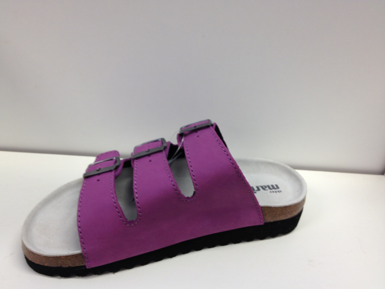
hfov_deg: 51.3
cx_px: 188
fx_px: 400
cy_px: 147
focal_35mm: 36
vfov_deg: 39.7
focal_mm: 4.28
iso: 64
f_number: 2.4
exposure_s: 1/20
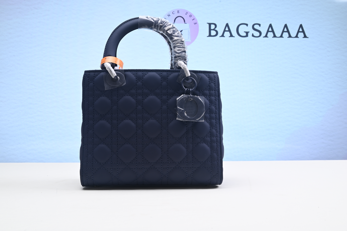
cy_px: 116
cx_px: 174
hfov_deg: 51.9
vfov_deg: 36.0
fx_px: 357
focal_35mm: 37
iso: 100
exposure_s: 1/2
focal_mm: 37
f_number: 16
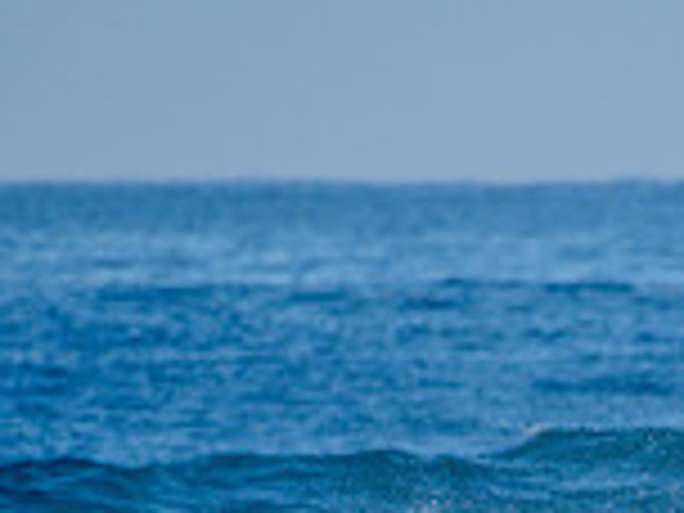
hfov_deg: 1.1
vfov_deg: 0.8
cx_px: 652
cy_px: 862
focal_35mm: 1831
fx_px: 36180
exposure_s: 1/2000
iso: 450
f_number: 5.6
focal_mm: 500
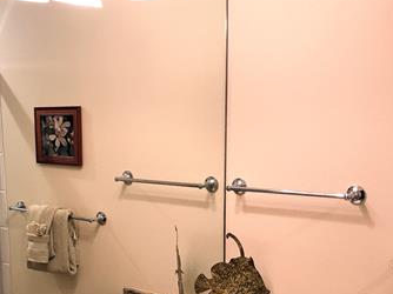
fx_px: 590
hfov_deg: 36.6
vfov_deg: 27.4
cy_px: 237
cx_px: 139
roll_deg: +1.3
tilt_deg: -10.2
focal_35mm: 52
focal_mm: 3.99
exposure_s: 1/30
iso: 32
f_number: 1.8
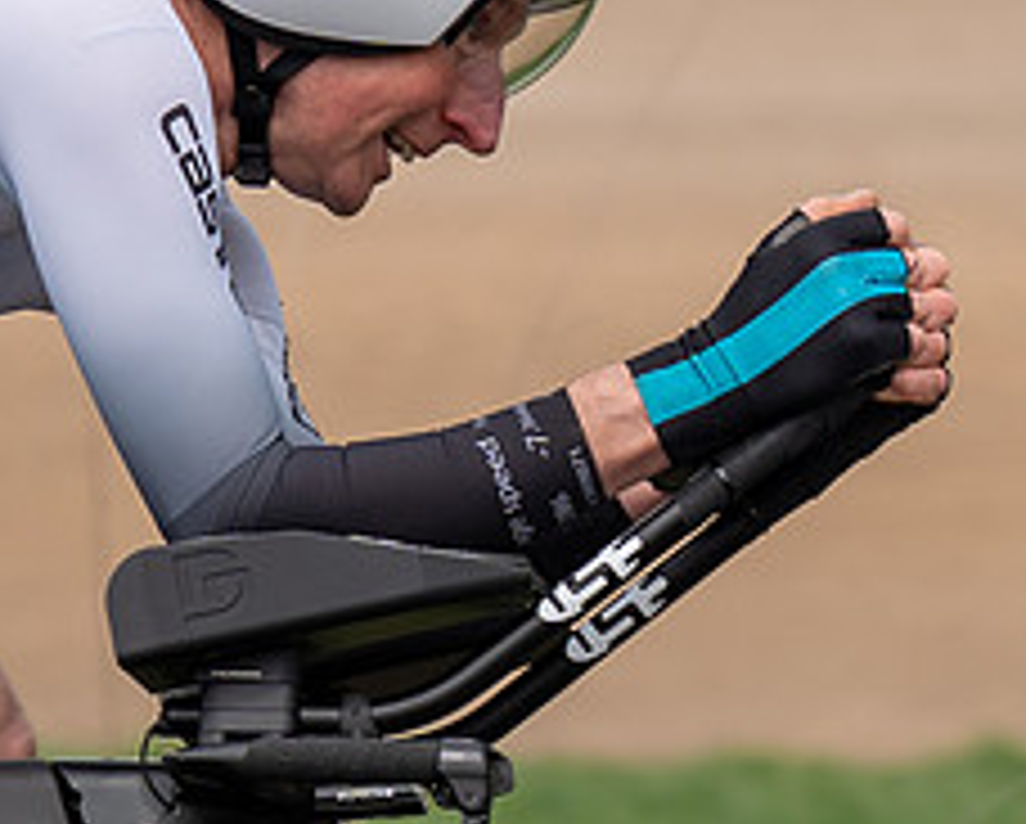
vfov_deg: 2.4
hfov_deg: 3.0
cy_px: -21
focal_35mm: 649
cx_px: 297
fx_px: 19733
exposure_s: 1/1000
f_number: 4
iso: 125
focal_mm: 95
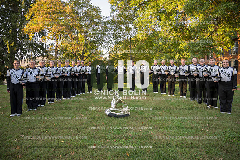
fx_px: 167
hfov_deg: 71.5
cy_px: 80
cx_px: 120
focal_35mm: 25
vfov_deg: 51.3
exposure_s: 1/100
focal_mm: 25
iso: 125
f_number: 4
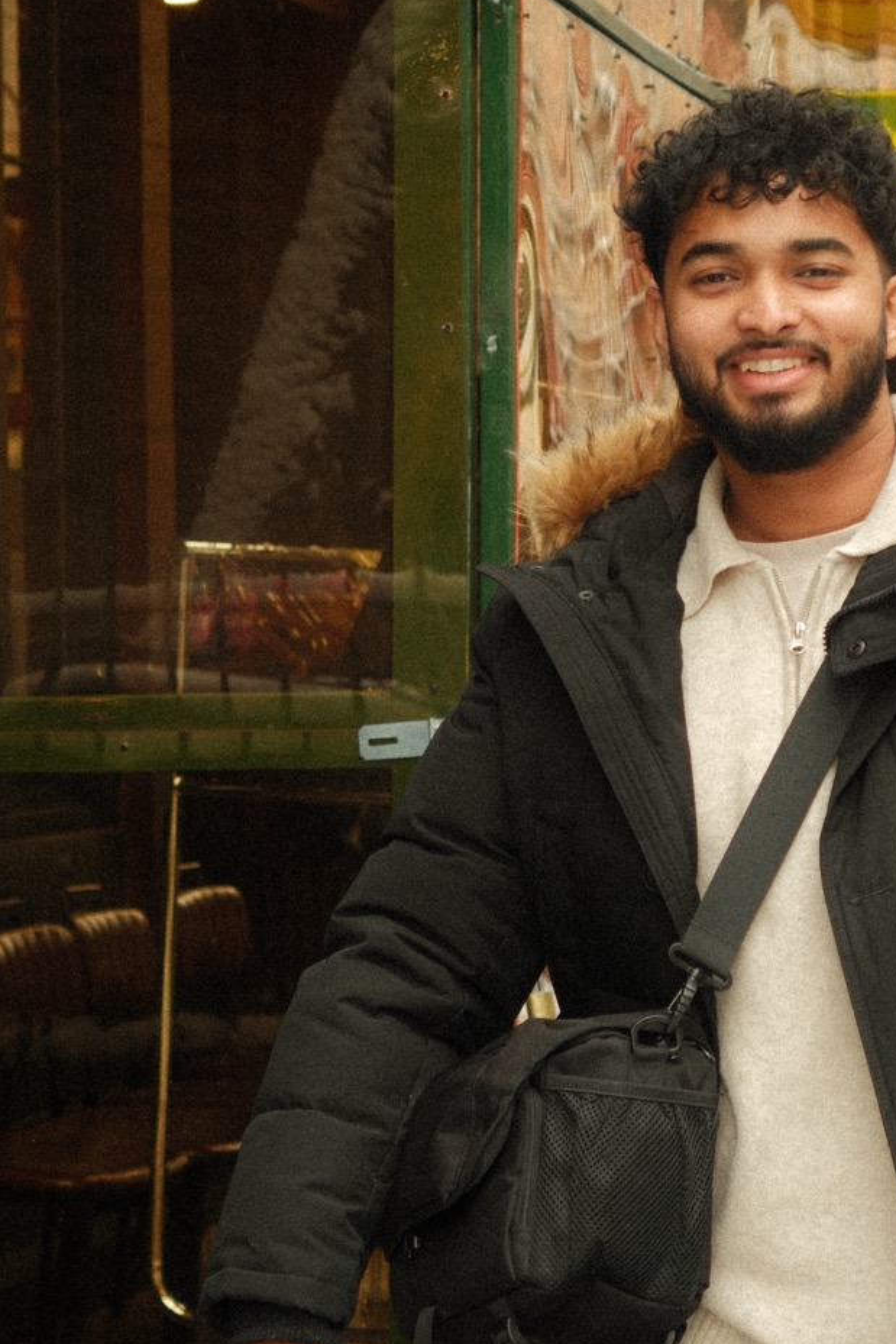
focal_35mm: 106
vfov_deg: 19.3
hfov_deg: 12.9
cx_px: 637
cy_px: 585
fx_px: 3956
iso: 200
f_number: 2.8
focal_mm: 27
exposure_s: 1/125
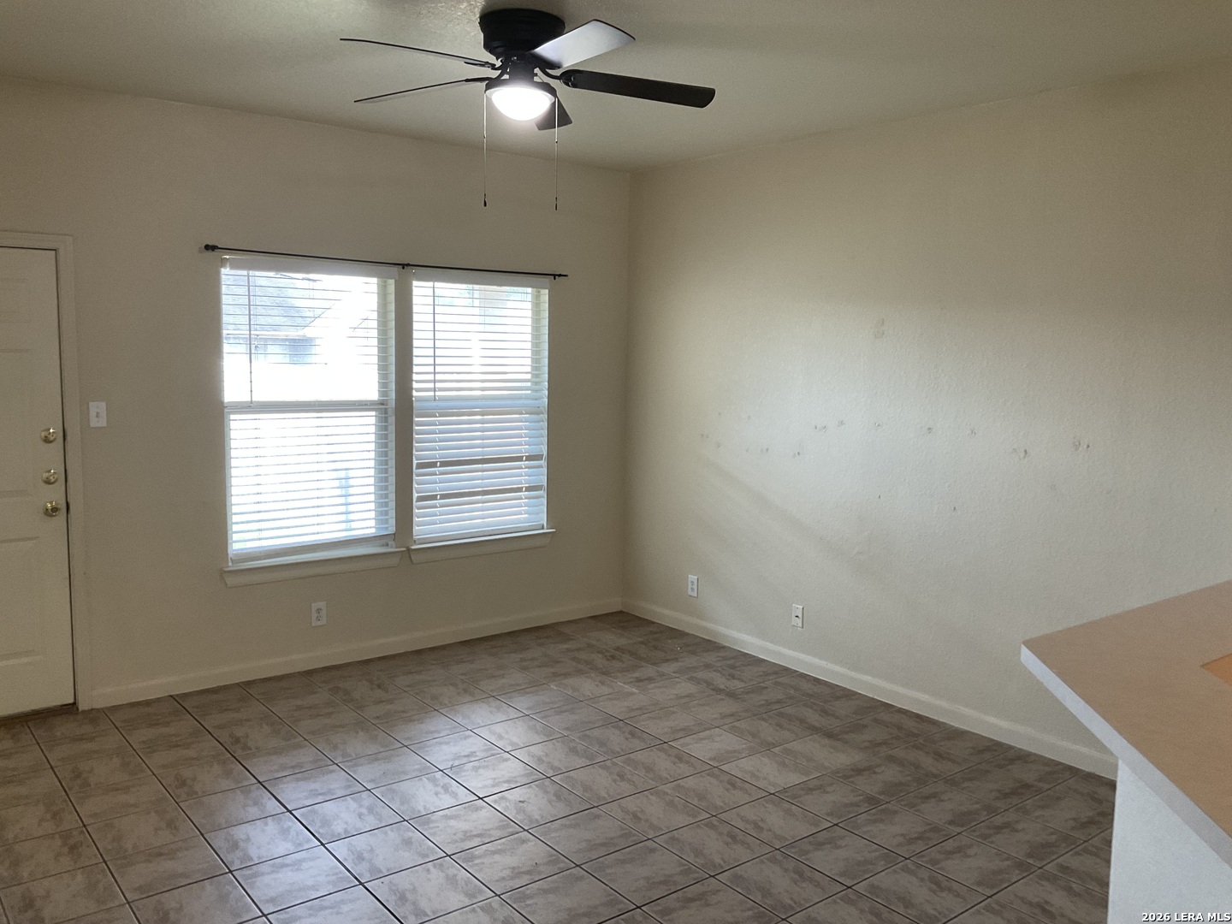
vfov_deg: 48.2
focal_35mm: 29
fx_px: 1032
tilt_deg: -5.5
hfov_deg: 61.7
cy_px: 462
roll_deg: -1.2
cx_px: 616
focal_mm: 3
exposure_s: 1/60
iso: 80
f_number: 1.8
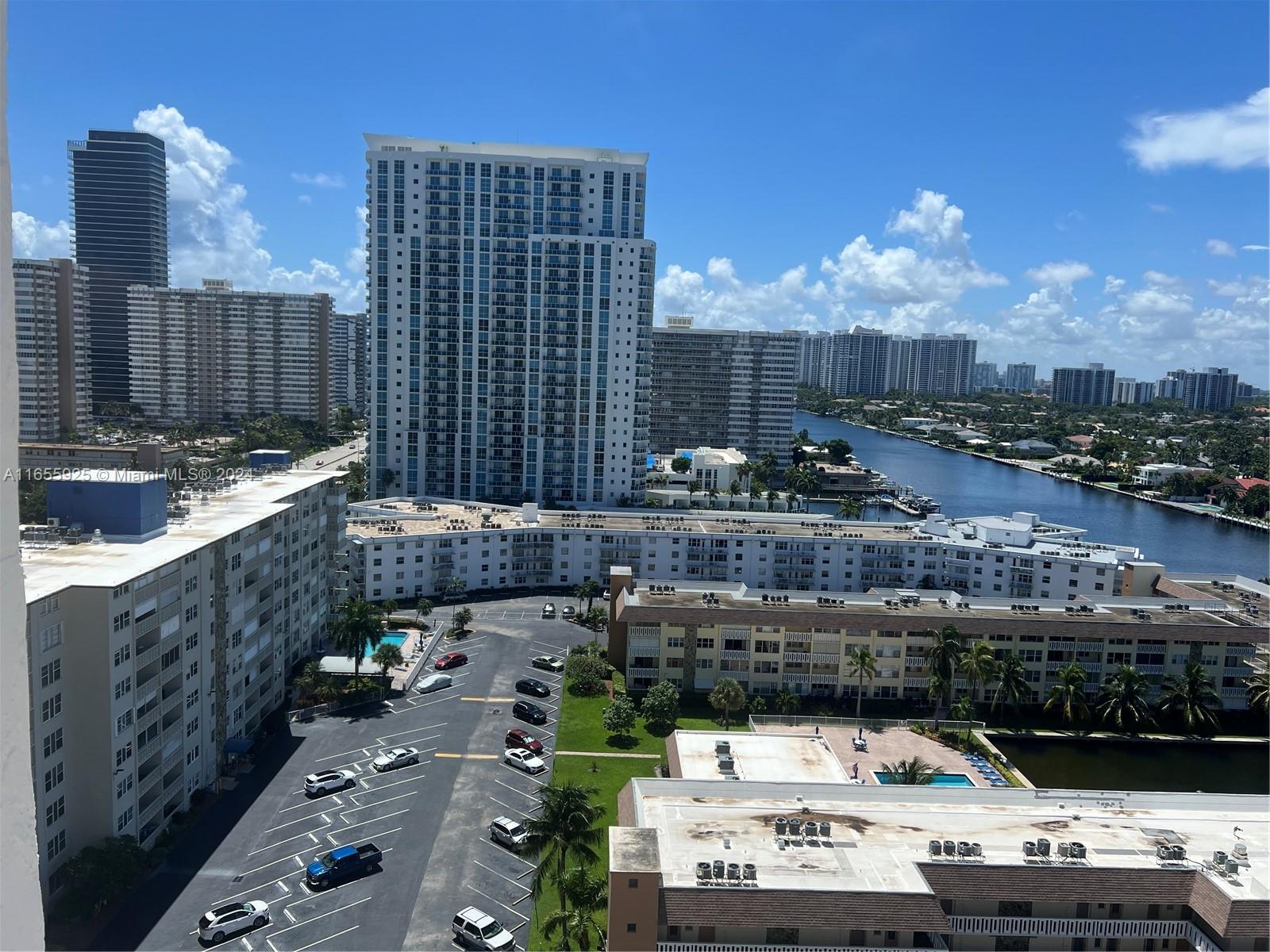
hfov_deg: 67.3
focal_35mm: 26
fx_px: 954
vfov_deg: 53.1
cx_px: 635
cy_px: 476
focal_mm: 5.7
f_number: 1.5
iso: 50
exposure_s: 1/3704
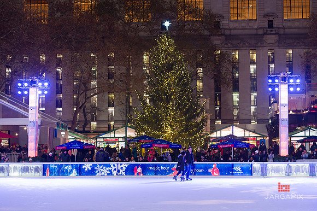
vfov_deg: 19.4
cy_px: 106
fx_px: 616
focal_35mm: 70
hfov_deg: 28.9
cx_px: 158
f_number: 3.2
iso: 2000
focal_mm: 70
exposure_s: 1/200
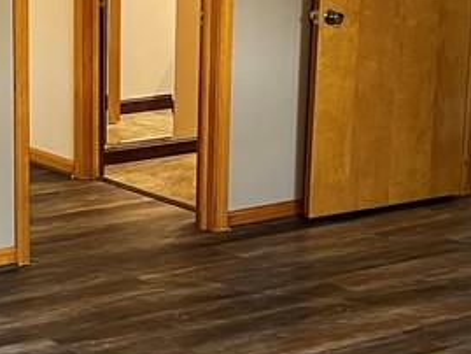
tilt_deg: -11.8
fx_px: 1348
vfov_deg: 14.9
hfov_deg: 19.4
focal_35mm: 99
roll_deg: +0.4
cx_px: 25
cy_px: 154
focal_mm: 5.7
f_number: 1.5
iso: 200
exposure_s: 1/60
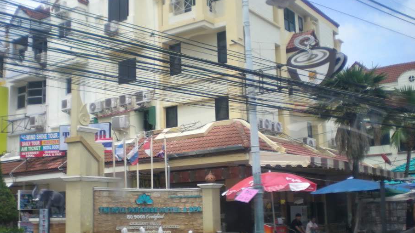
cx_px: 190
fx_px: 517
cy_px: 142
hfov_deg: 43.7
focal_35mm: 47
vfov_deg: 25.4
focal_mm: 6.3
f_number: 3.1
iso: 50
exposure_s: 1/245
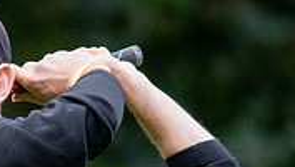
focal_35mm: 1546
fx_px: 12106
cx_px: -155
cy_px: 240
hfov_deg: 1.4
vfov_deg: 0.8
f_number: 4
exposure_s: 1/1000
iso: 2500
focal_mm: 300
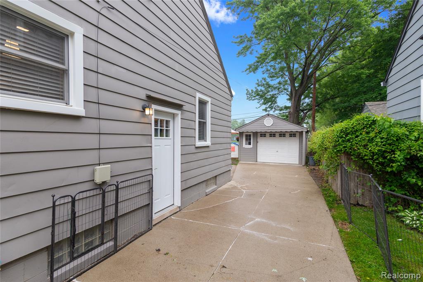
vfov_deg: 70.5
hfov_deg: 93.3
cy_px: 141
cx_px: 212
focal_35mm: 17
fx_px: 200
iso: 400
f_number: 5.6
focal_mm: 17
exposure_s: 1/200
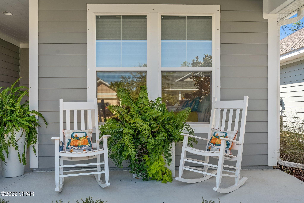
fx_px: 245
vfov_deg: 45.0
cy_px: 102
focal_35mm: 29
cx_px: 152
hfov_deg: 63.7
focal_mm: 19.5
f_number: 10
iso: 100
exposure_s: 1/50
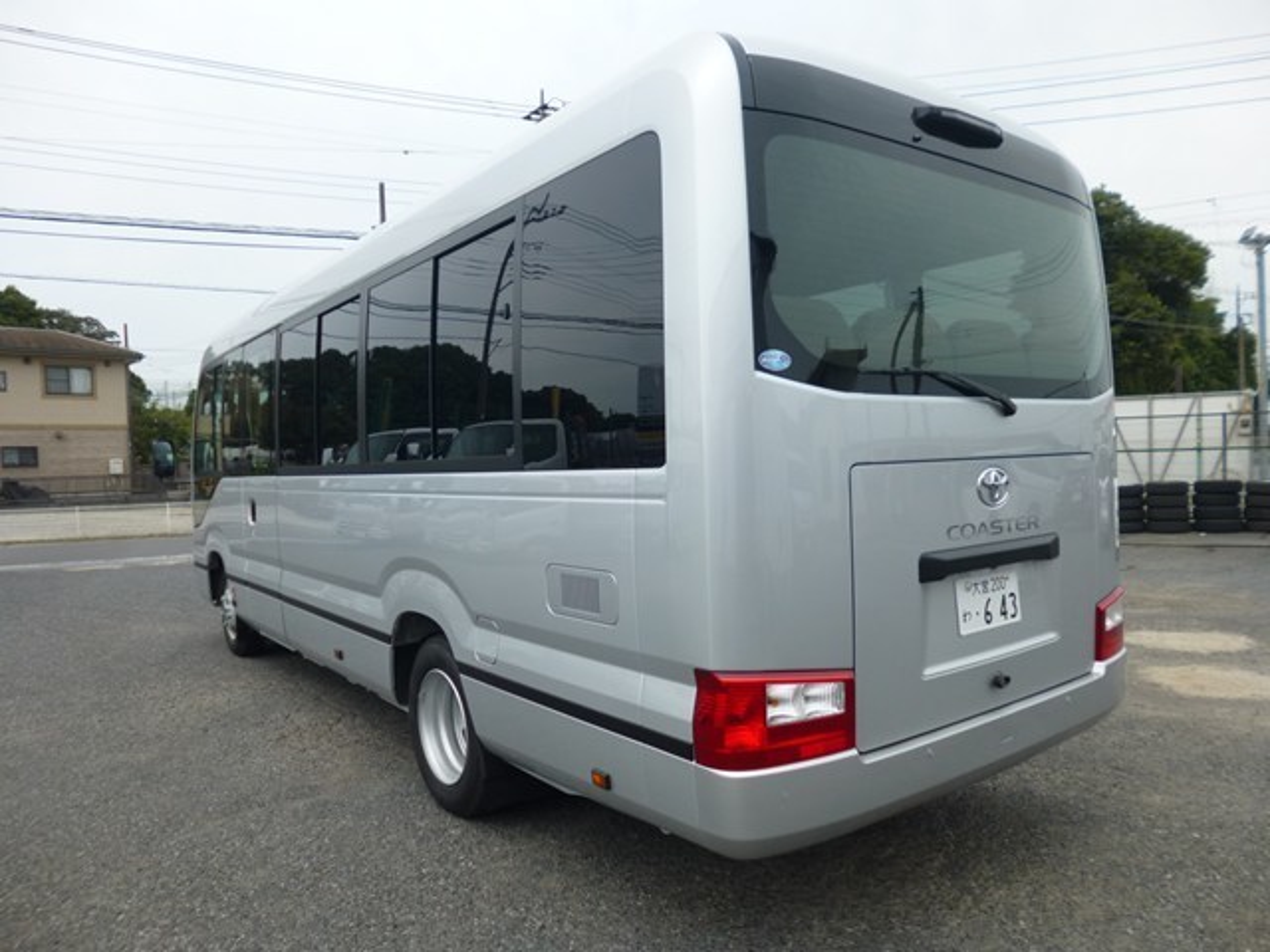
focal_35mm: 24
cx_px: 635
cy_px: 476
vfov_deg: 56.8
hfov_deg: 71.6
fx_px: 881
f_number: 9
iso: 100
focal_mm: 4.3
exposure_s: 1/125
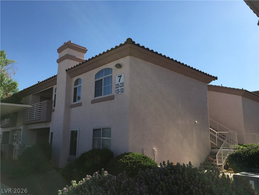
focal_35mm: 29
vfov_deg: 48.2
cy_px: 98
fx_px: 217
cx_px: 130
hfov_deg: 61.7
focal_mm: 4.15
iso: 25
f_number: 2.2
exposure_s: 1/2137
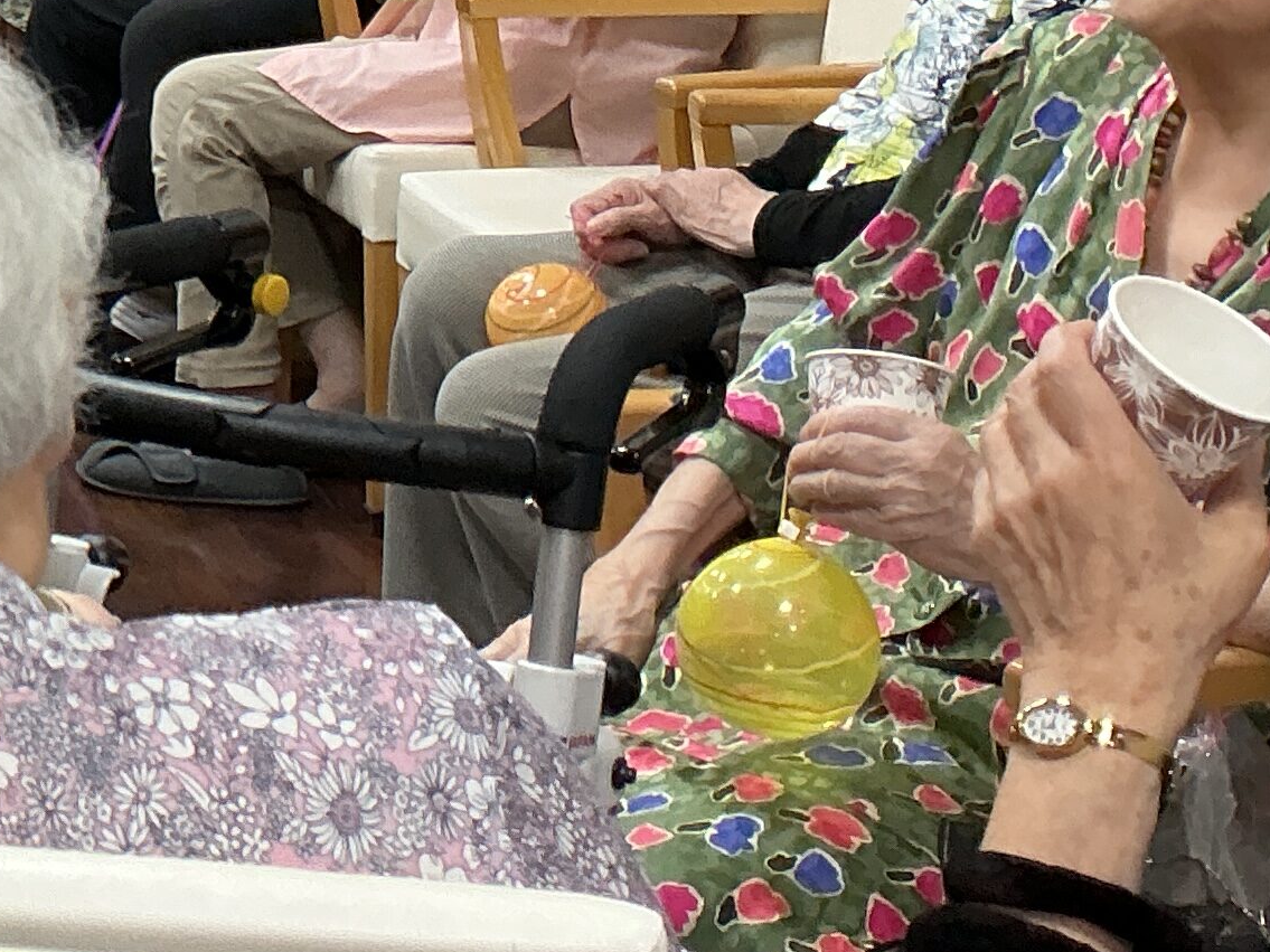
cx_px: -892
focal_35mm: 103
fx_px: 3778
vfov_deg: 14.1
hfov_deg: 16.5
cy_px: -25
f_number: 1.8
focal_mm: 3
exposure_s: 1/60
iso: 64
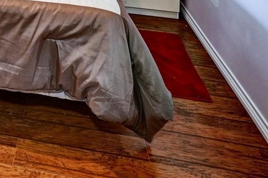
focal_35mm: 51
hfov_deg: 34.3
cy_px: -141
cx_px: -18
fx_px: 379
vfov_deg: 19.7
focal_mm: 14
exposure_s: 1/5
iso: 400
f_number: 8
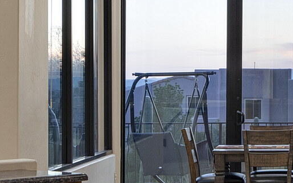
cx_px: 591
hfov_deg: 13.4
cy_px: 65
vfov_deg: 9.8
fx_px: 1070
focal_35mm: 134
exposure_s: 1/1.25
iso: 100
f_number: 11
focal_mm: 24
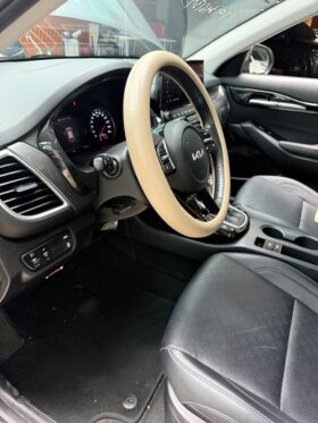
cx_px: 159
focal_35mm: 24
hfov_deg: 56.8
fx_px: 294
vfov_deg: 71.6
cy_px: 212
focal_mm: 6.76
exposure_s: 1/60
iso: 640
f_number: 1.78
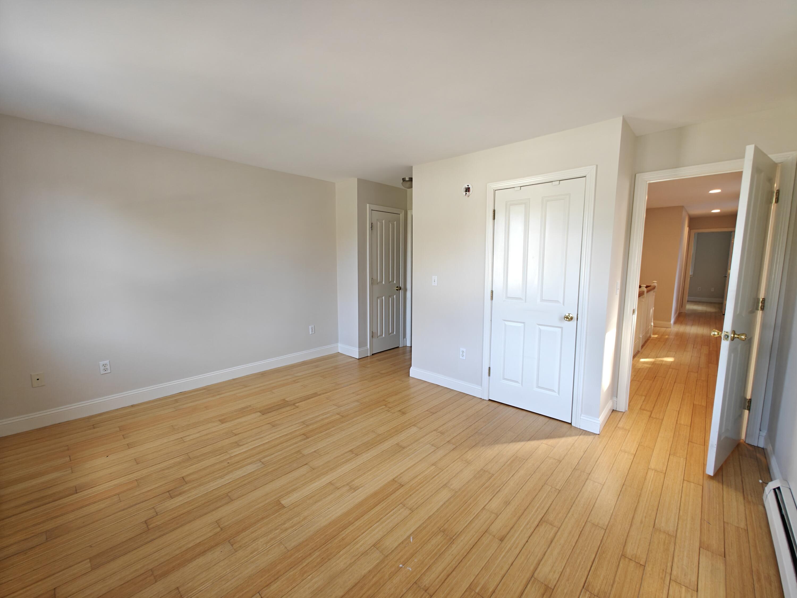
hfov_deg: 102.1
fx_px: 322
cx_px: 398
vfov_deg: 85.7
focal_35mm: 14
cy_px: 299
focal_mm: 2.62
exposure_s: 1/60
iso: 200
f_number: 2.2
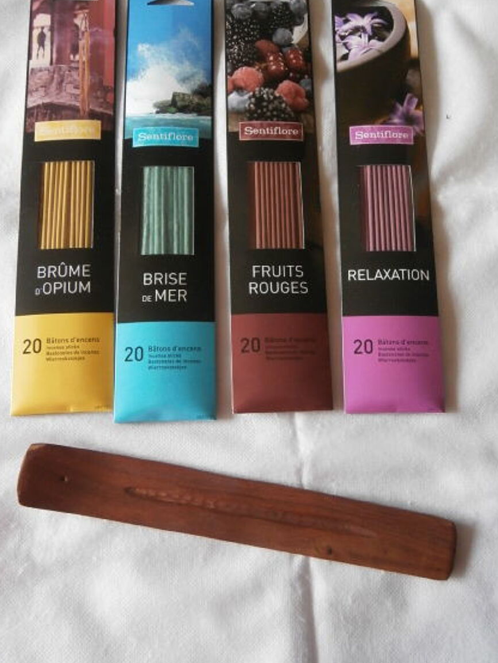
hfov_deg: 46.8
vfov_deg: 59.8
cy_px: 290
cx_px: 255
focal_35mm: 30
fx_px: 575
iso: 200
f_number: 2.8
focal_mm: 4.7
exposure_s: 1/20
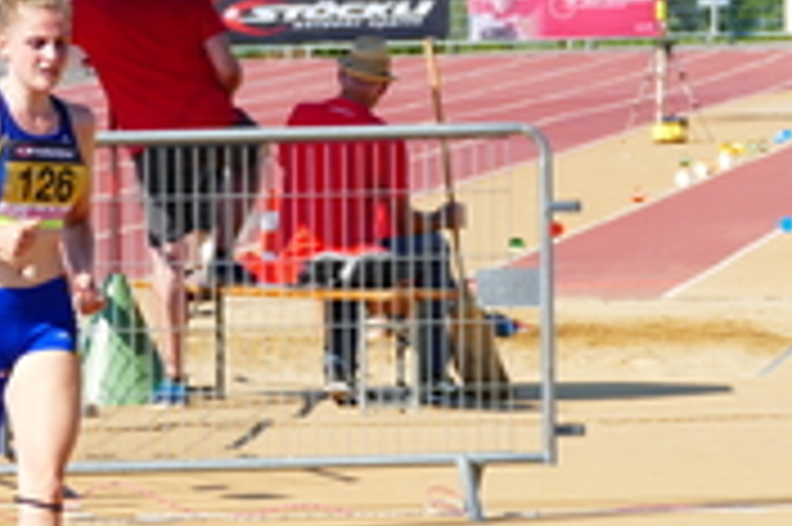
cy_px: 220
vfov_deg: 2.9
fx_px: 10396
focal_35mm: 473
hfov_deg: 4.3
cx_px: -252
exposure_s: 1/800
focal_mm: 56.08
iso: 125
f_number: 3.9
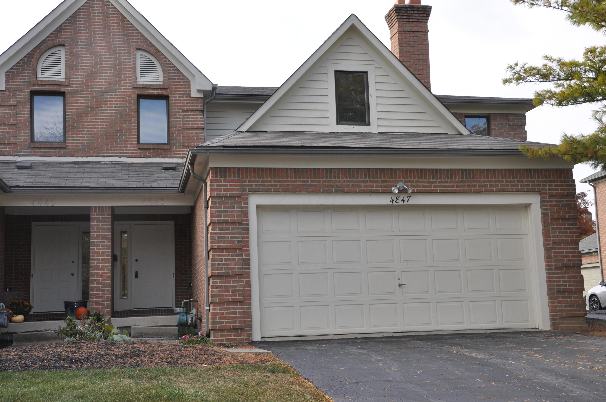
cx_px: 303
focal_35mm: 45
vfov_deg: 29.8
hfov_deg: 43.7
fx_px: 757
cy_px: 201
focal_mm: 30
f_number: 9
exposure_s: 1/200
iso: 200
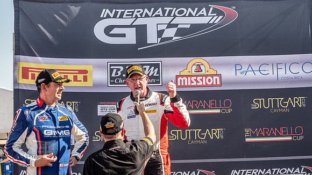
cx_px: 164
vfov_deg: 13.2
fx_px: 757
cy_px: 69
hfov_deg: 23.3
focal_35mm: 91
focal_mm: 40
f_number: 3.5
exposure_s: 1/1000
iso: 200
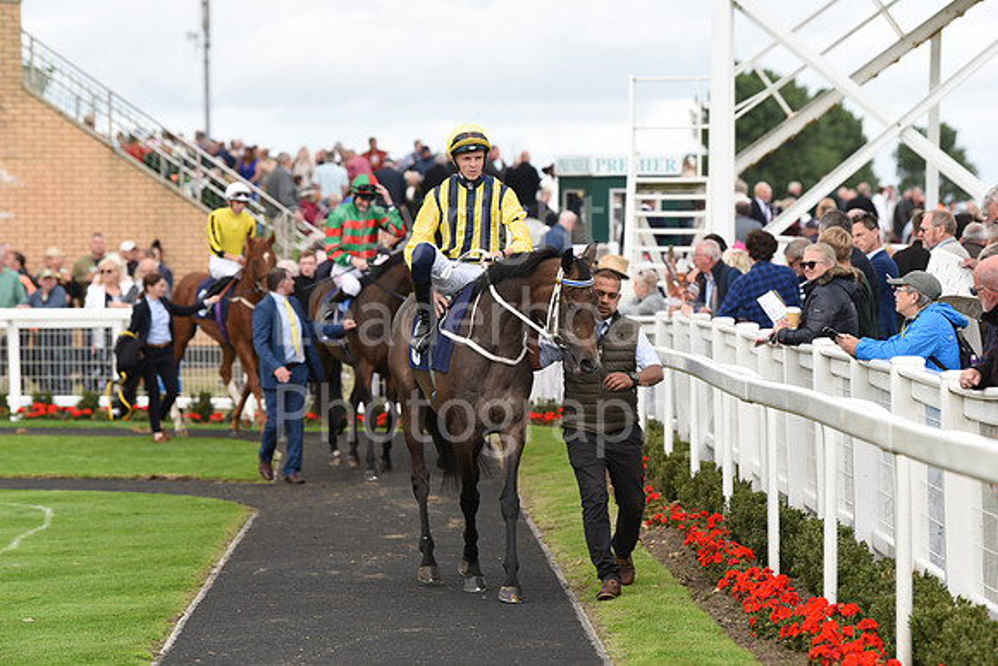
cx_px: 499
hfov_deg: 12.1
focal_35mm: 170
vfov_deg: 8.1
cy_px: 333
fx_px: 4714
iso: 500
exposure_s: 1/800
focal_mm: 170
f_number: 5
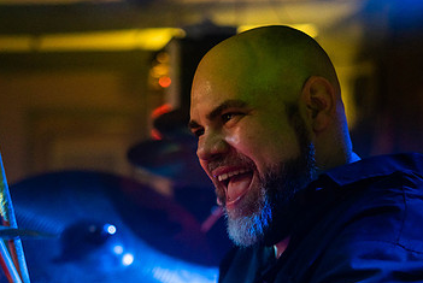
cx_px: 174
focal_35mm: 93
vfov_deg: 14.7
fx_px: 1094
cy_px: 216
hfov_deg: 21.9
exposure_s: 1/250
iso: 1000
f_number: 1.8
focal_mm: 50
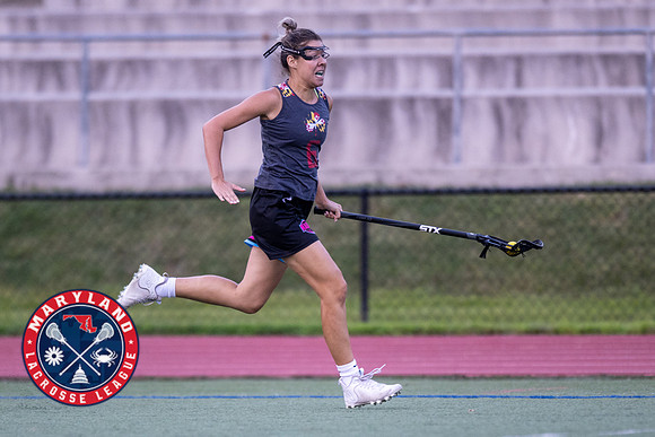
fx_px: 13323
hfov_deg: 2.8
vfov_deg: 1.9
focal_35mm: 732
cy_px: 341
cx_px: 328
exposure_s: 1/1250
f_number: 2.8
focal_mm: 400
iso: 1600
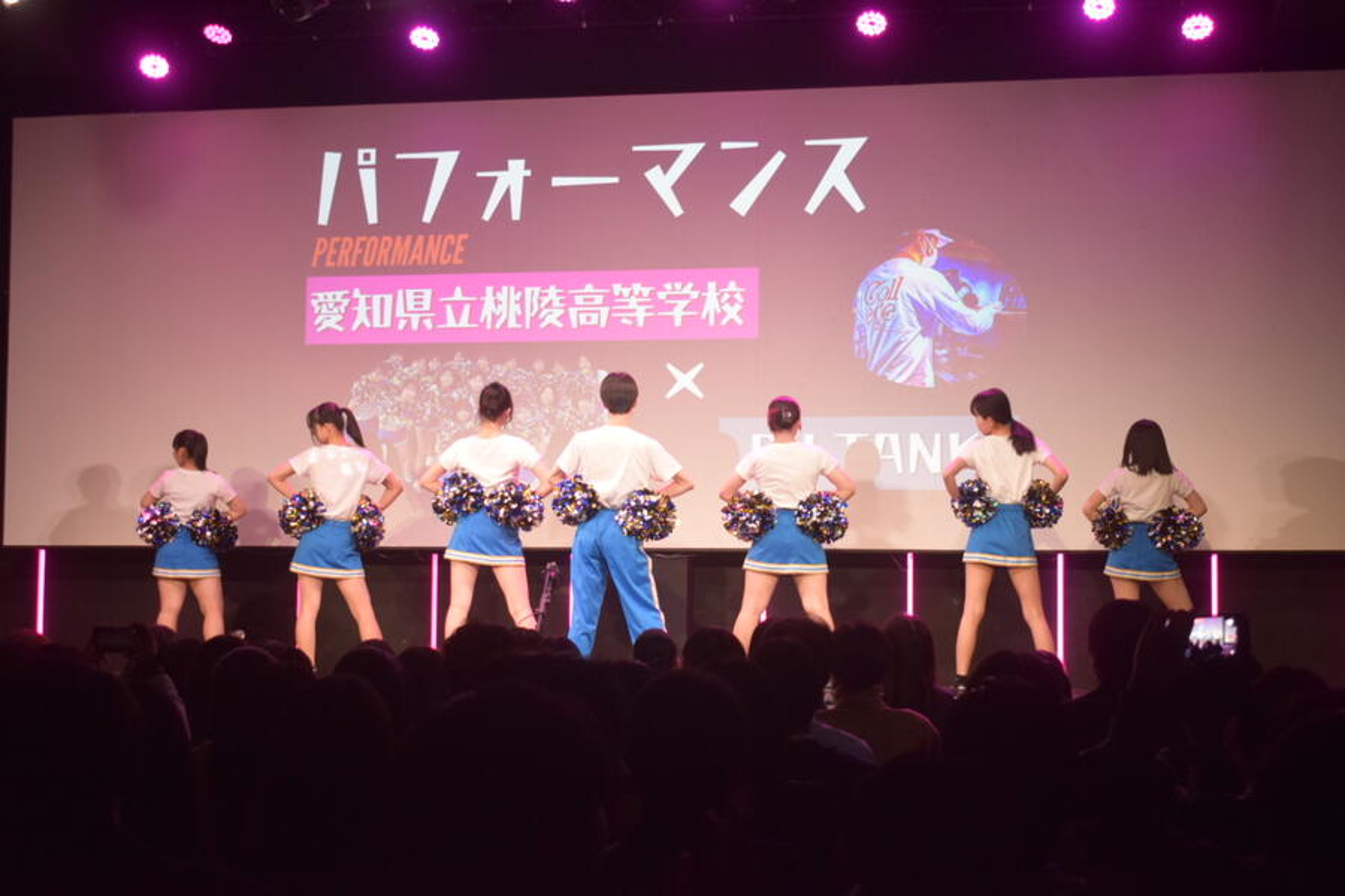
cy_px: 448
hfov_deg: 36.9
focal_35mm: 54
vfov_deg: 25.1
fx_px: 2017
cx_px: 672
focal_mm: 36
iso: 1000
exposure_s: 1/50
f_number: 4.8
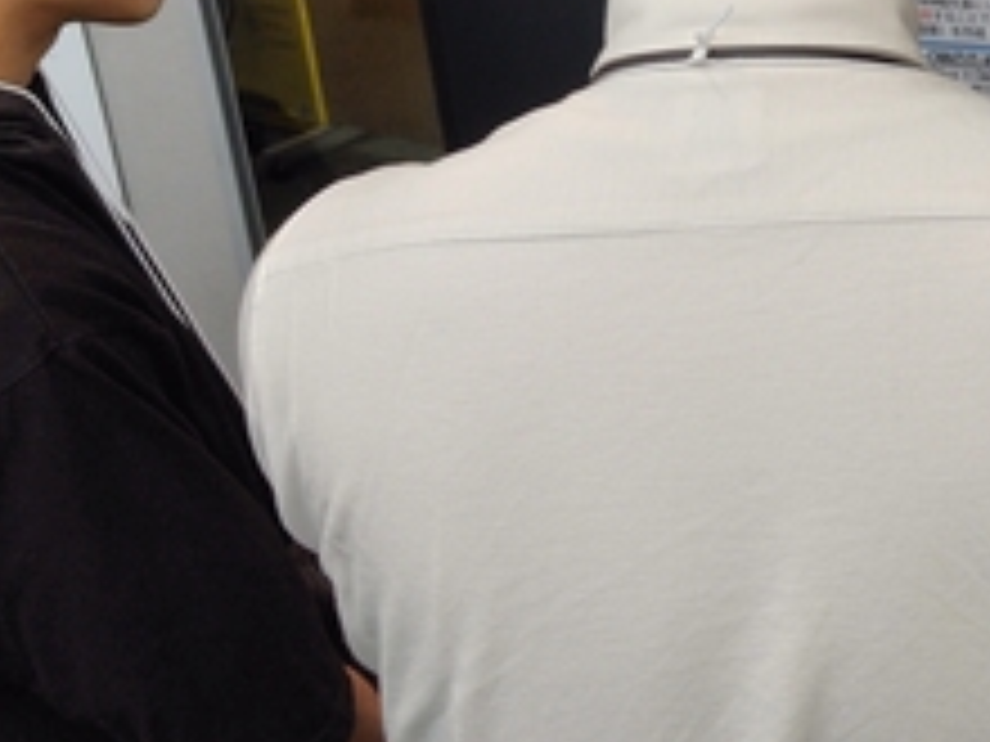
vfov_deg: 21.0
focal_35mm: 67
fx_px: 1916
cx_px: 1084
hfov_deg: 26.7
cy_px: -45
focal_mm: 5.6
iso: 163
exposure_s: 1/120
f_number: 1.9
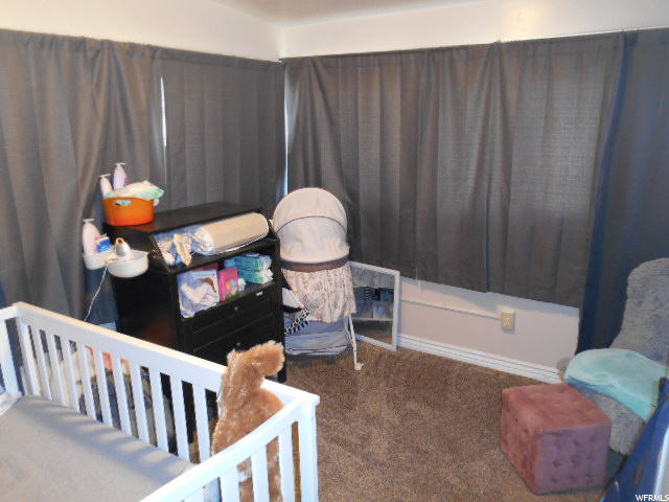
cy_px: 251
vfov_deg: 53.1
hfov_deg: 67.3
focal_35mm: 26
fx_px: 502
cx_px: 334
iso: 280
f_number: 3.4
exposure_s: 1/25
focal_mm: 4.7
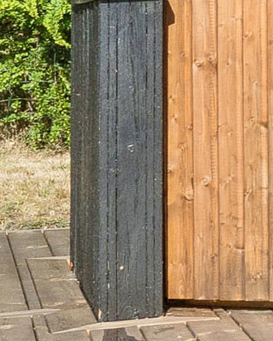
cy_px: 98
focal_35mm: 170
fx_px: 1718
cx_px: 1219
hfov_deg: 6.5
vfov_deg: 11.3
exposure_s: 1/640
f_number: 11
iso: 400
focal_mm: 17
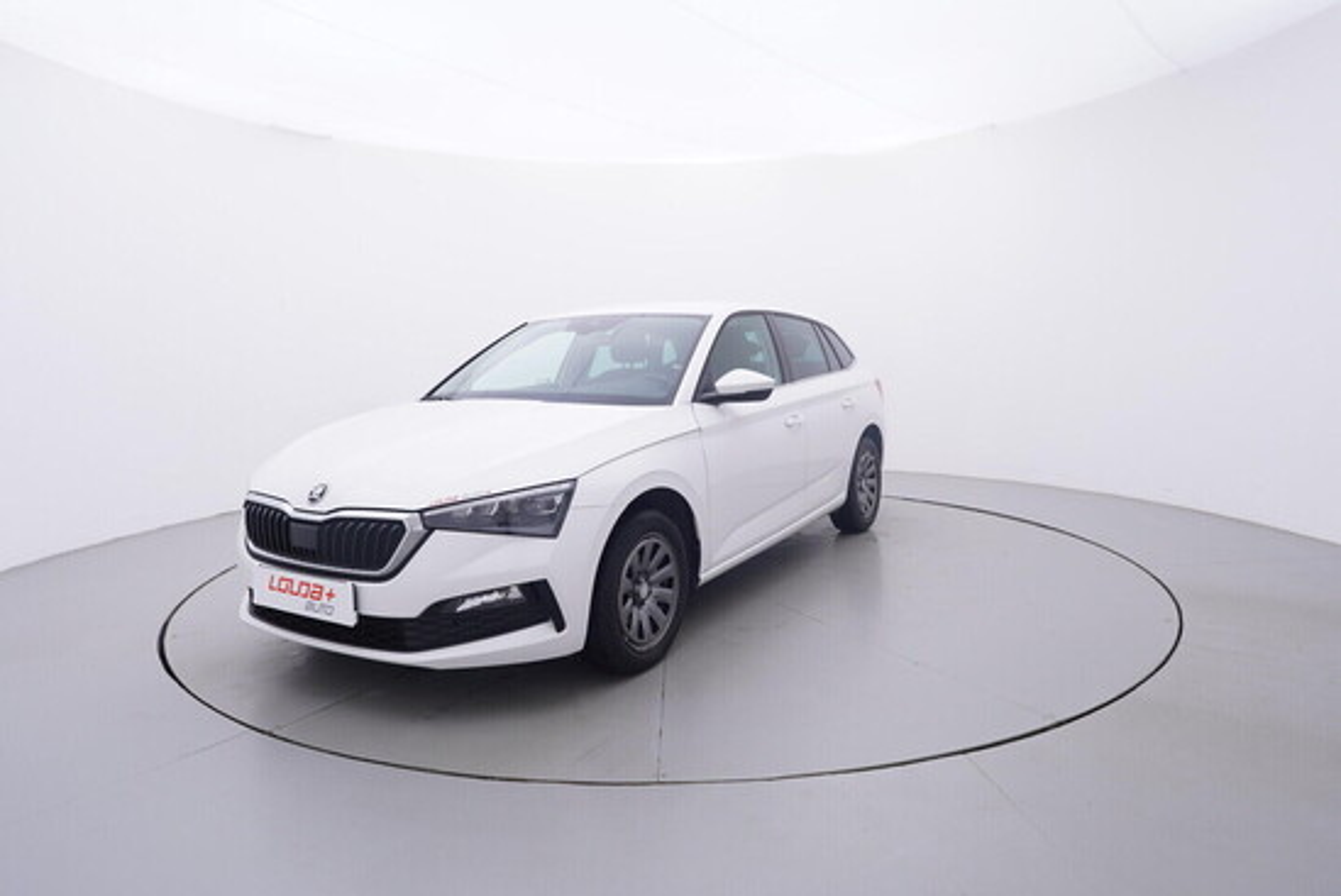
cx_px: 670
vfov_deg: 56.2
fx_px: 839
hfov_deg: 77.3
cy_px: 448
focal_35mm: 22
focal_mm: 15
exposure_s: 1/80
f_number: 5
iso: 200
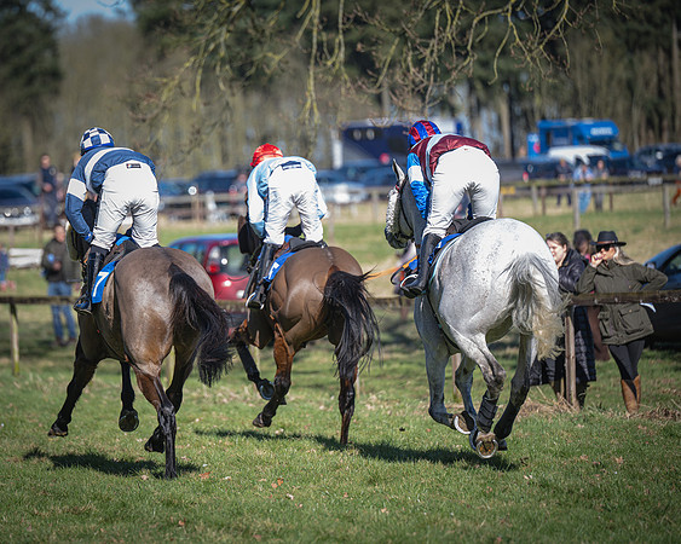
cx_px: 213
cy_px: 234
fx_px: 4995
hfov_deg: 7.8
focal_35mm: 248
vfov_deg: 6.2
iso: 400
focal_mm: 185
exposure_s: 1/1600
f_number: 2.8
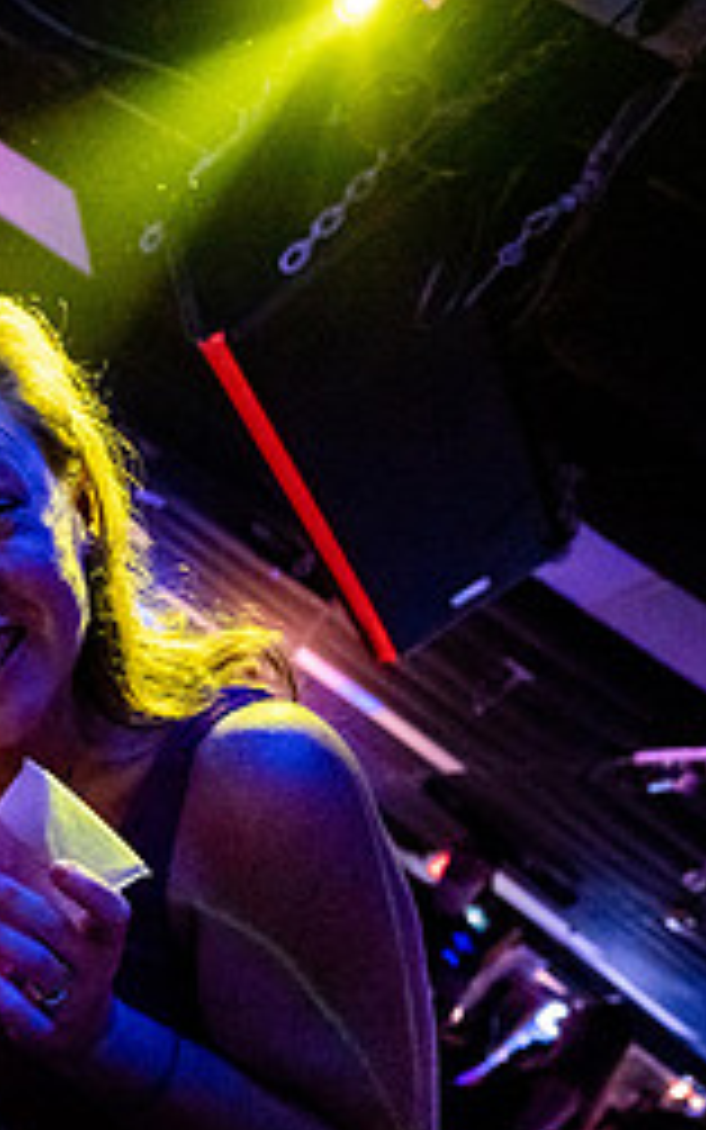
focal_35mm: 33
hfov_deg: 30.4
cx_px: -207
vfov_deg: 55.7
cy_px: 831
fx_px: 1015
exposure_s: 1/200
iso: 2000
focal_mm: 14
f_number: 2.8
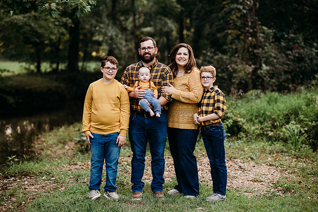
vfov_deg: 16.1
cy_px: 106
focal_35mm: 85
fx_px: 751
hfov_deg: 23.9
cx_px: 159
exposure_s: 1/200
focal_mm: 85
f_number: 2.2
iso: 125
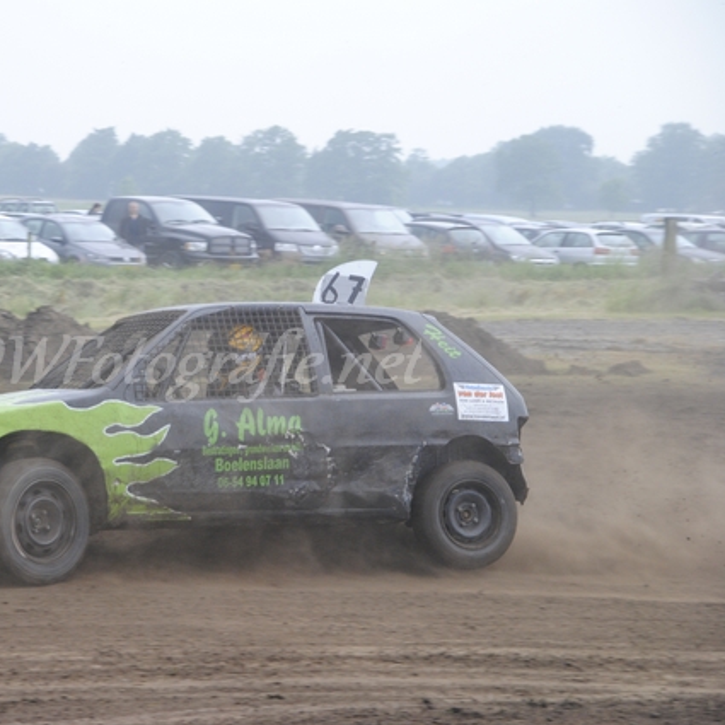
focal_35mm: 173
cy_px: 362
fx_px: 4099
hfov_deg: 10.1
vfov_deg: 10.1
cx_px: 184
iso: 400
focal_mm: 90
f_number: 5.3
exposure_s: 1/500
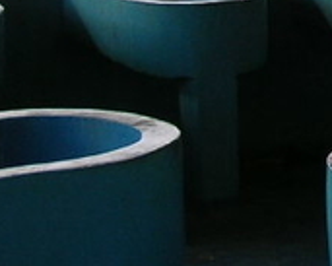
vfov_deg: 9.5
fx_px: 1573
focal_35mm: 160
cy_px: -72
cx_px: 518
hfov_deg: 11.5
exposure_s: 1/200
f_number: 3
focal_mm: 5.8
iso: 50
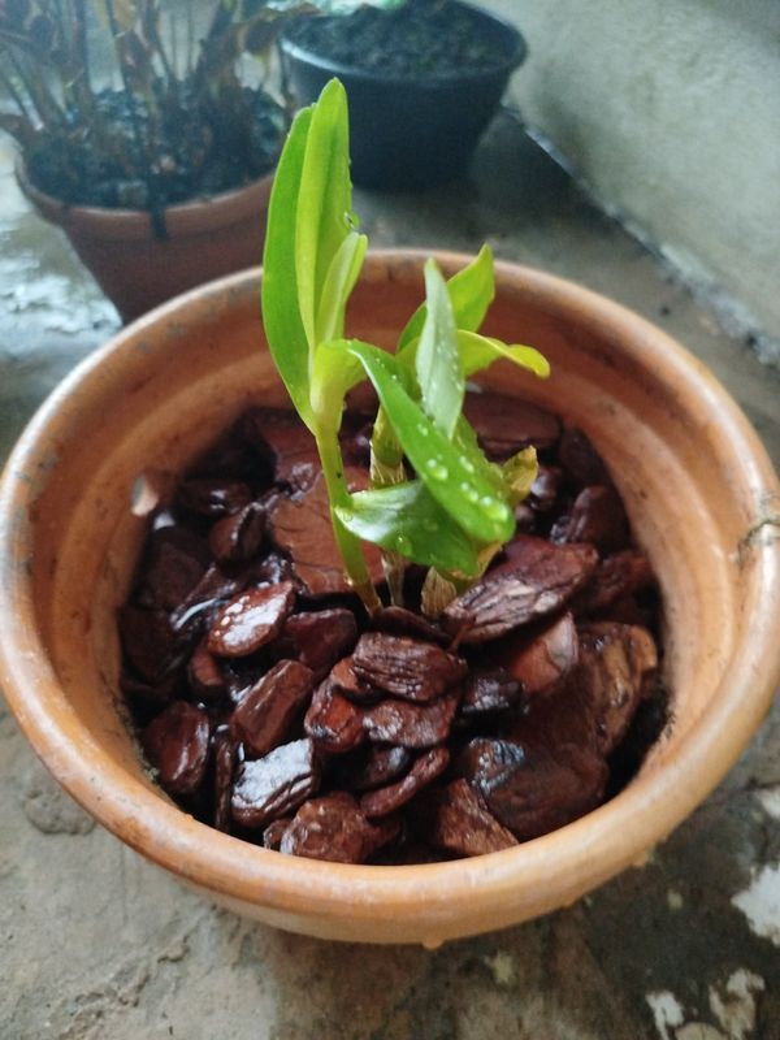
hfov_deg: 56.8
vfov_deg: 71.6
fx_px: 721
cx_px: 390
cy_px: 520
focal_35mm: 24
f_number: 1.7
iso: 800
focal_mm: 5.31
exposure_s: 1/17
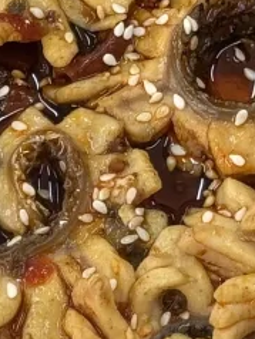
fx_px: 2843
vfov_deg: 6.8
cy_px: -110
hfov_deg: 5.1
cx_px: 140
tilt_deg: -56.1
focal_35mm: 290
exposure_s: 1/50
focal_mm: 6.76
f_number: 1.78
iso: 64
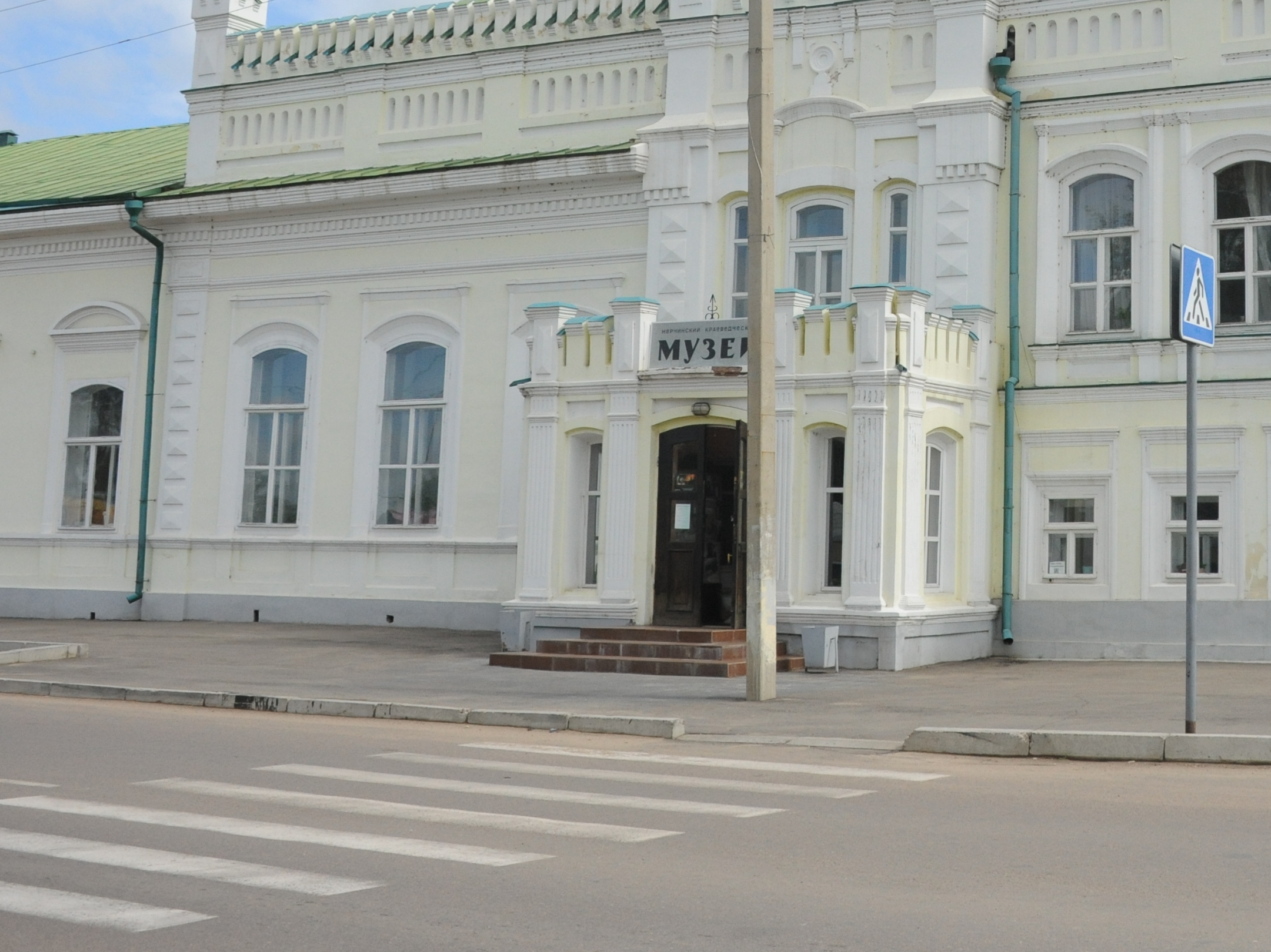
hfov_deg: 35.0
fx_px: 1946
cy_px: 175
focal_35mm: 53
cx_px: 1025
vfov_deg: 26.9
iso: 2000
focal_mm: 28
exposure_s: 1/8000
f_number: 6.3
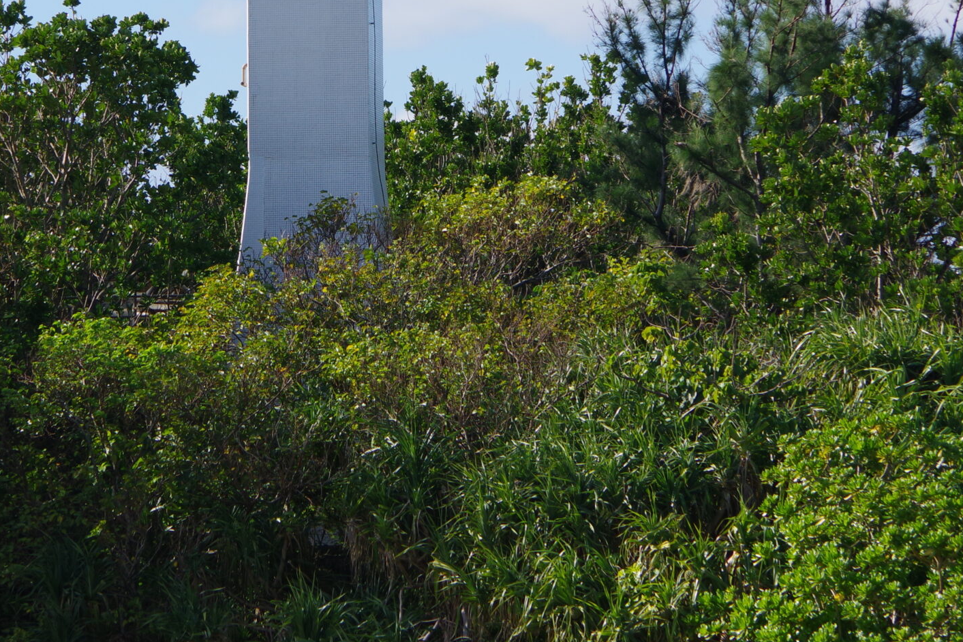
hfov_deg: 5.6
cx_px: 336
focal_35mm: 366
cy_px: 73
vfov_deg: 3.8
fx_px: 9790
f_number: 10
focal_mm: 135
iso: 200
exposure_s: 1/250
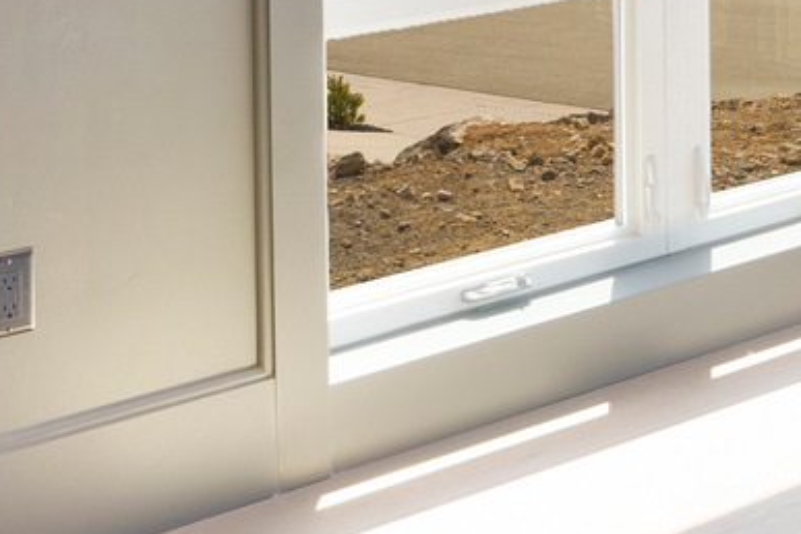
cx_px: 1138
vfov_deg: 13.6
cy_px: -434
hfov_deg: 20.1
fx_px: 2002
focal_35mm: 90
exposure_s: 1/5
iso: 250
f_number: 9
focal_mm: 17
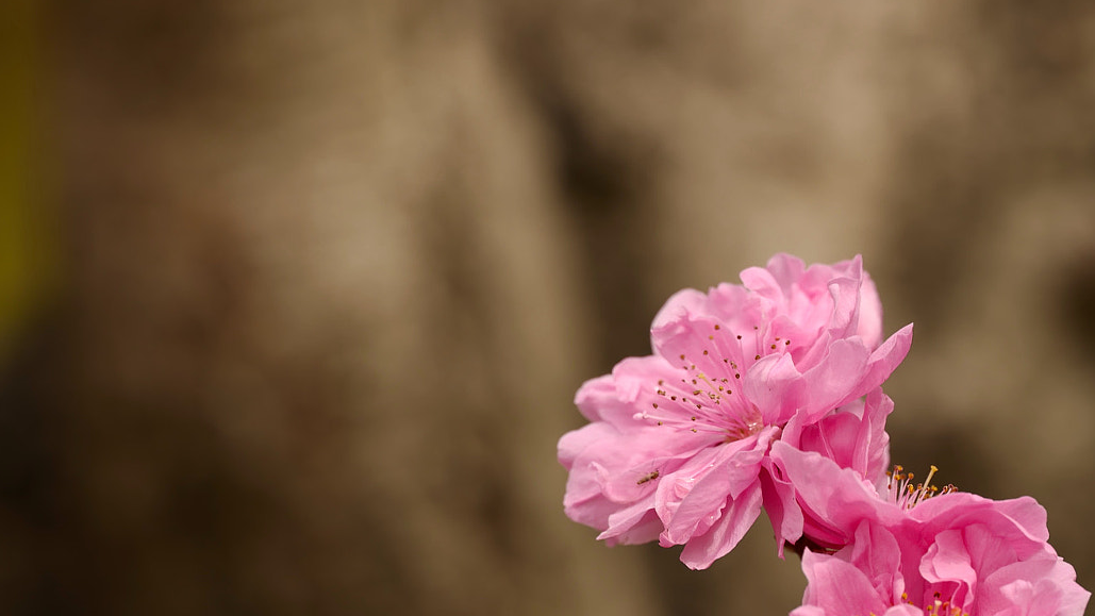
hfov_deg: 4.7
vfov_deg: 2.7
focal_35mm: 456
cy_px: 503
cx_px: 812
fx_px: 13241
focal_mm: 280
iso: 50
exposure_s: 1/160
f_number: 5.6
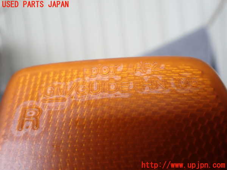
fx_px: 197
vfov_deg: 46.8
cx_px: 114
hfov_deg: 60.0
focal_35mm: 30
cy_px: 85
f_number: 2.3
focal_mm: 5.4
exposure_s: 1/160
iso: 100
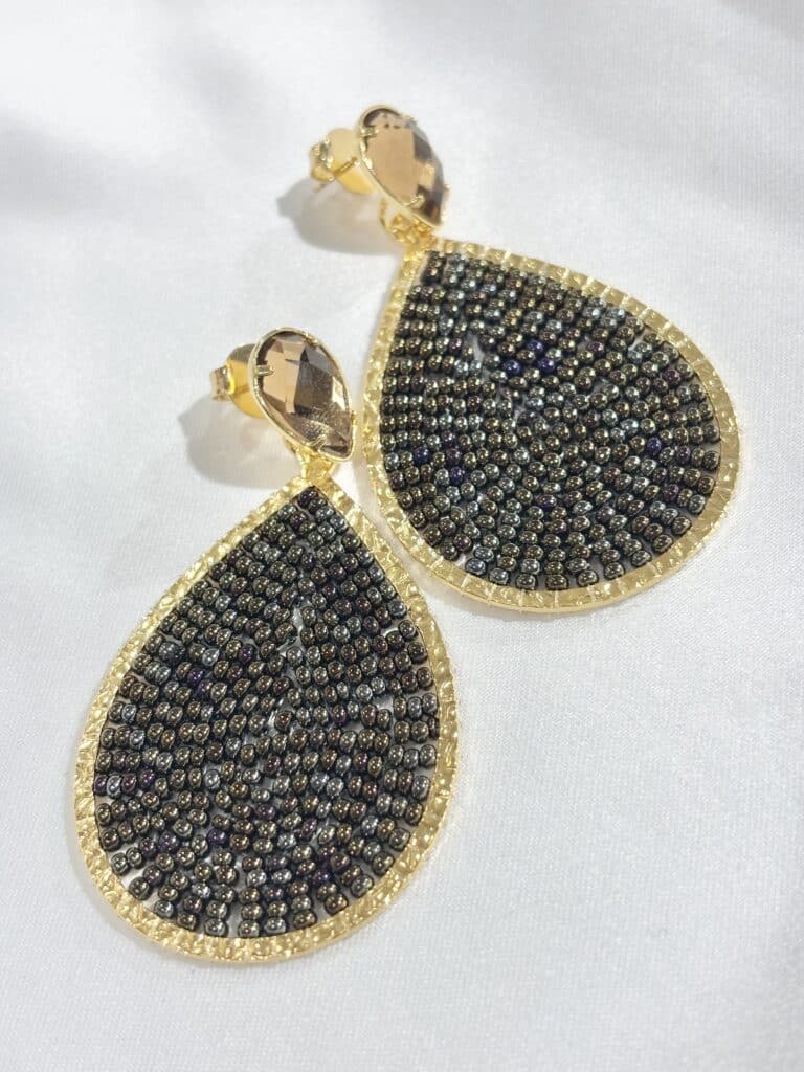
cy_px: 536
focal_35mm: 52
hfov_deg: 28.0
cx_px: 402
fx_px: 1610
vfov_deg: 36.8
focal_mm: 5.96
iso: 25
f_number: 1.6
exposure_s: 1/100
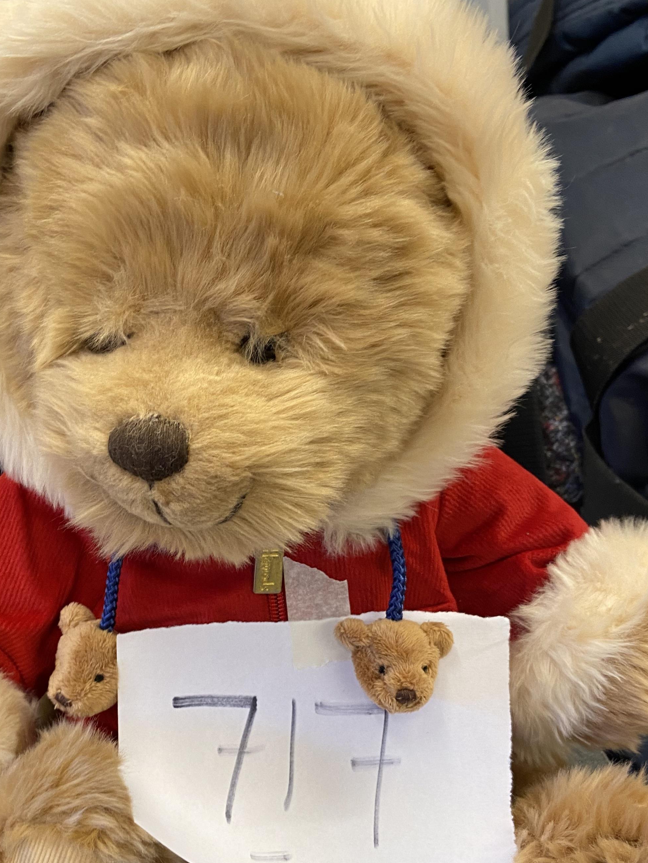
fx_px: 998
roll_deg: -1.0
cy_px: 541
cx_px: 284
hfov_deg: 35.9
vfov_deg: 46.4
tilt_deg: -26.1
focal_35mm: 40
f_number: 1.8
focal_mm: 4.25
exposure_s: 1/50
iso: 100
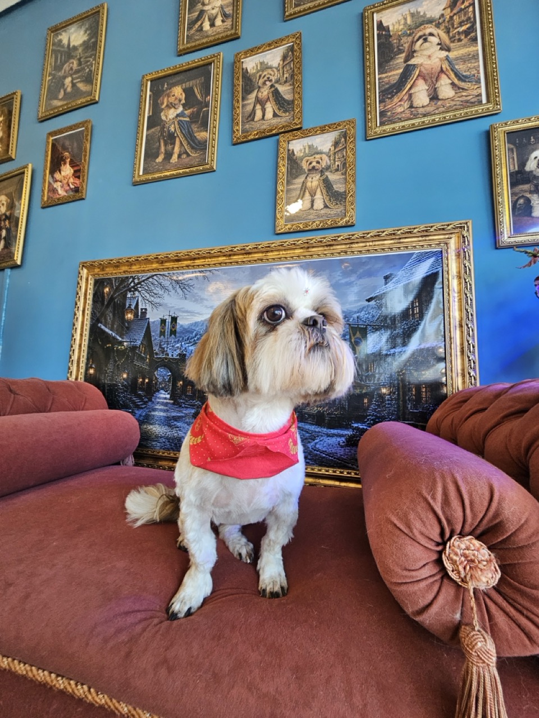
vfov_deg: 106.2
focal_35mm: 13
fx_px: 270
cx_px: 270
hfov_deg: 89.9
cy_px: 359
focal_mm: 2.2
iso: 160
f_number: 2.2
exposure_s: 1/77.4
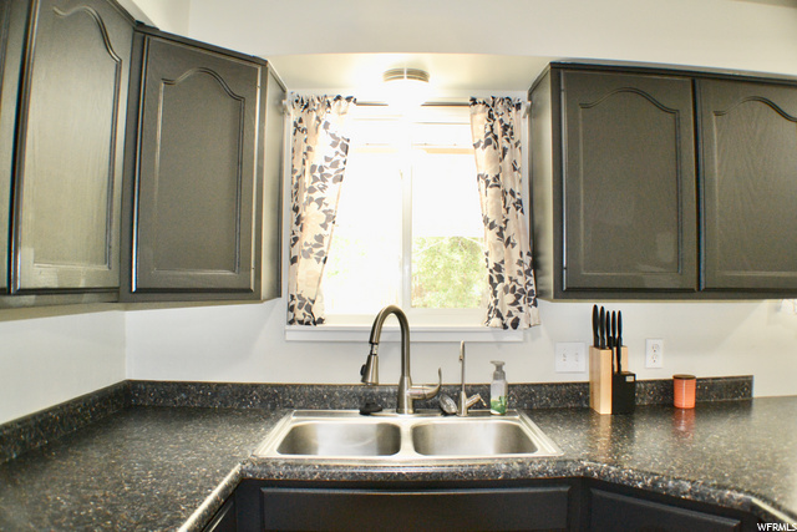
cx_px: 398
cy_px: 266
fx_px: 664
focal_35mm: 30
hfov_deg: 61.9
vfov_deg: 43.6
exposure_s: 1/60
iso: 720
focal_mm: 20
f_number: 3.8
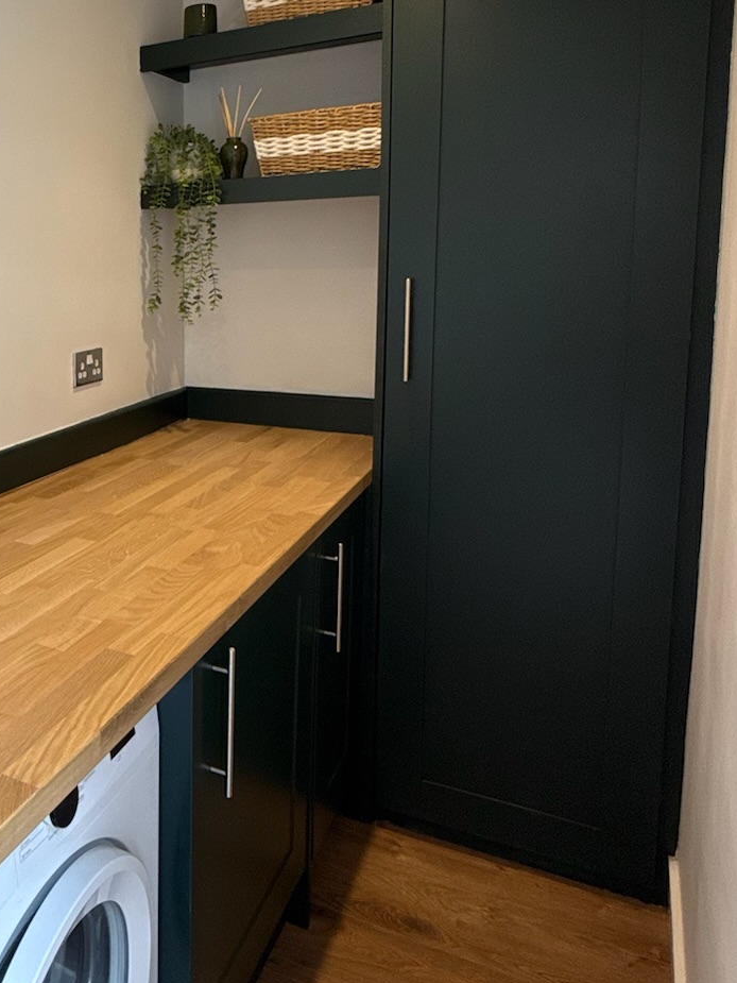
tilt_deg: -5.6
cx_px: -16
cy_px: 374
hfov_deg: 39.5
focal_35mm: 31
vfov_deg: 57.7
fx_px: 880
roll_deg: +0.9
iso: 100
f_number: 2.2
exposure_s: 1/100
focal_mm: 2.22
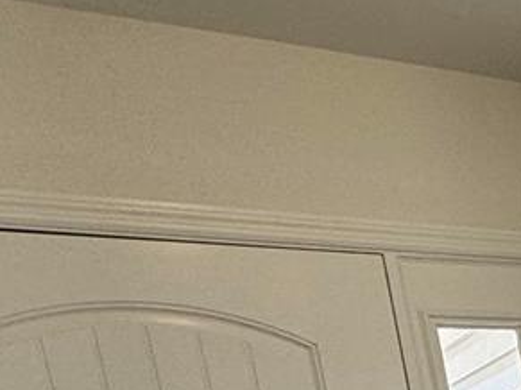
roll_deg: +5.3
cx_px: 1017
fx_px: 1158
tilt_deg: -11.3
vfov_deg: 15.8
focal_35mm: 77
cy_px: 741
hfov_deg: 18.1
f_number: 2.2
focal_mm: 2.22
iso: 160
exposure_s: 1/120
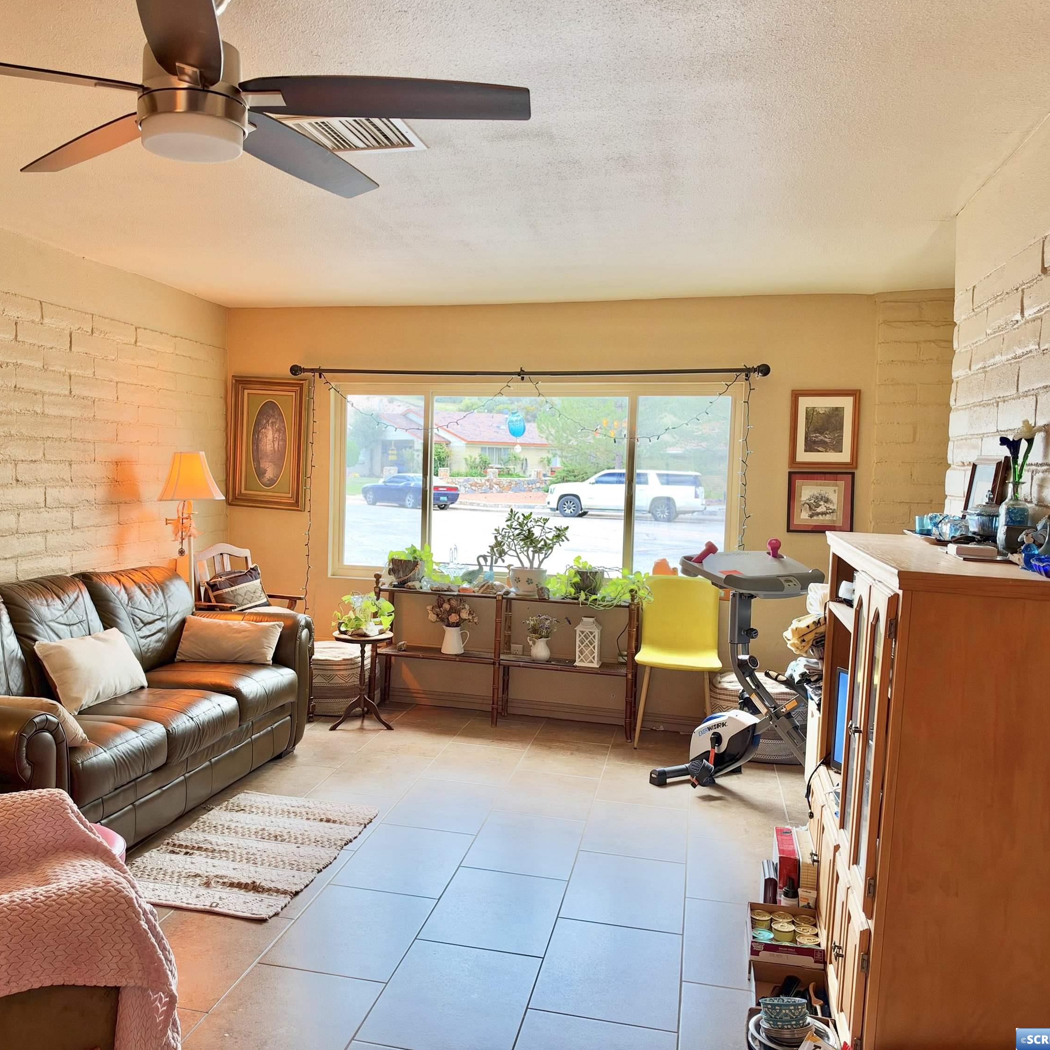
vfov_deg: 55.6
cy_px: 513
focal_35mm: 29
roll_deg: -1.5
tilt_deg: -2.3
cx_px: 422
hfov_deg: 55.2
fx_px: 995
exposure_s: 1/164
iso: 125
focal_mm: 6.93
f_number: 1.8
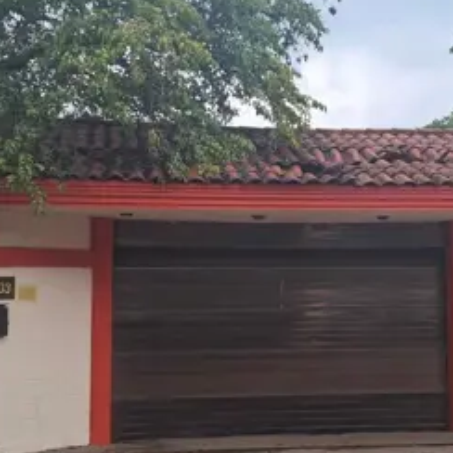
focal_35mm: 50
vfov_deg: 34.0
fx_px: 740
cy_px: 252
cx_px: 249
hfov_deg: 34.0
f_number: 1.8
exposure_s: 1/304
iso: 50
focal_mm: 5.54
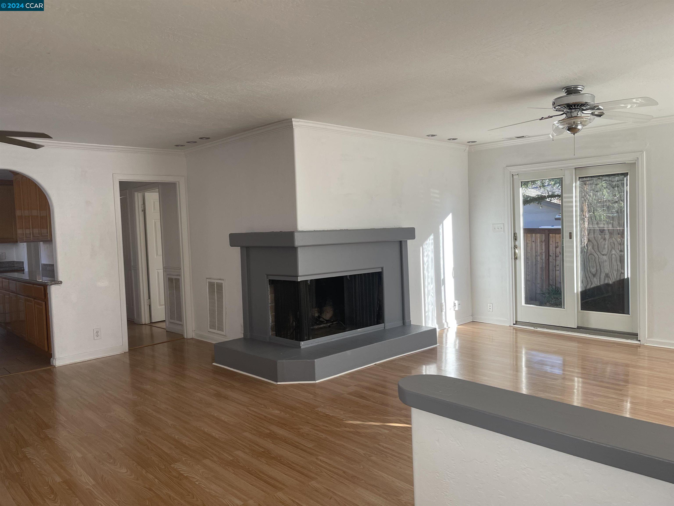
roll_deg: +1.0
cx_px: 337
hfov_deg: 69.4
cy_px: 253
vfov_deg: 54.9
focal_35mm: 25
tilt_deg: -3.8
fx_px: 487
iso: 50
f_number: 1.6
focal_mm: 5.1
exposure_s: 1/121
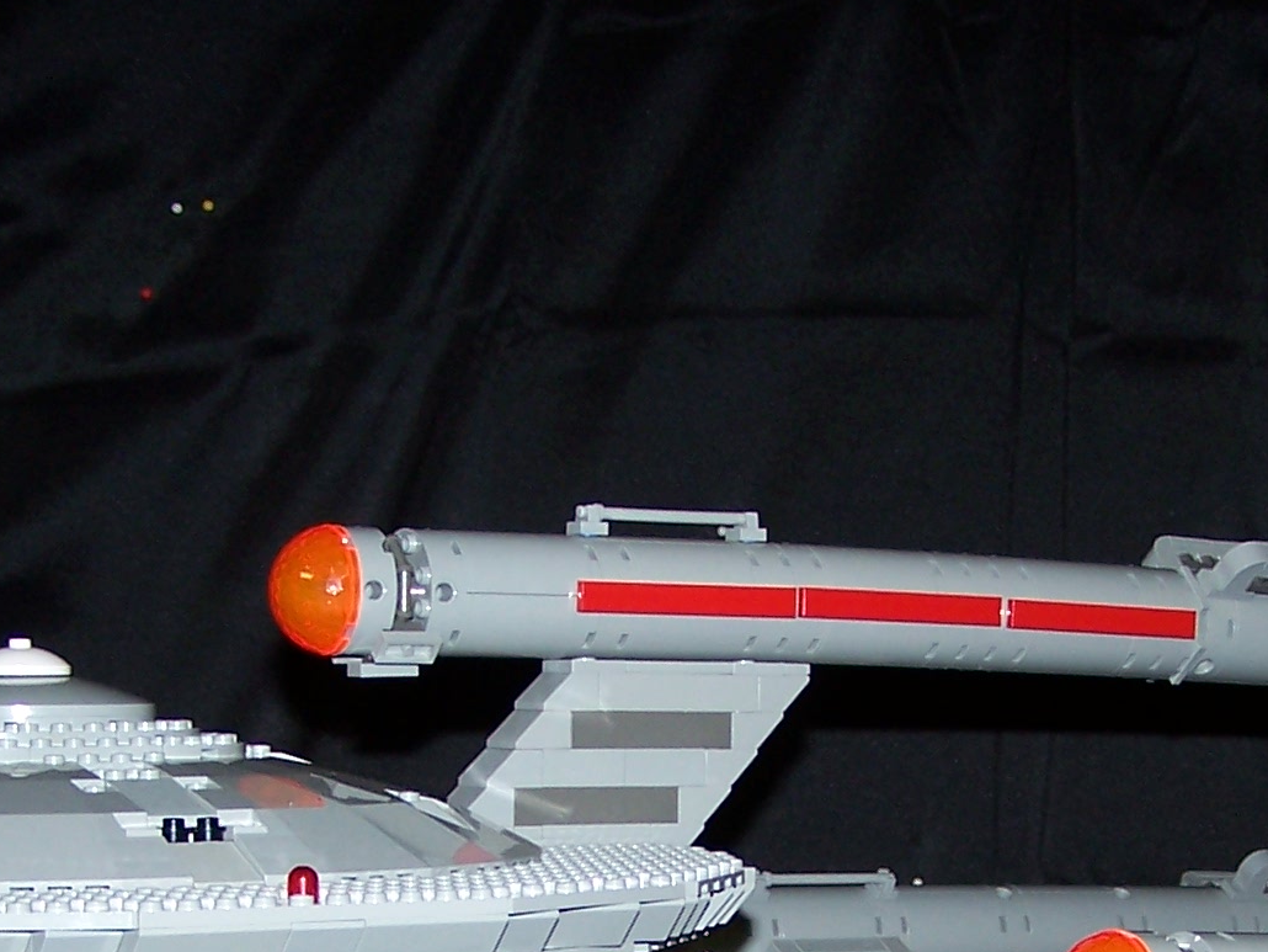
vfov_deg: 15.2
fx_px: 3481
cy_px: 993
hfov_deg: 20.6
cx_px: 752
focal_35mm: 95
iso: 80
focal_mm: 6.3
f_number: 2.8
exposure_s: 1/60
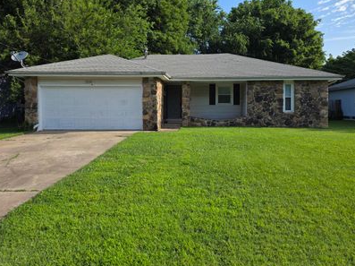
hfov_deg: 61.7
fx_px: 297
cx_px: 184
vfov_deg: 47.9
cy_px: 108
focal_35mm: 29
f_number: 1.7
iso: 80
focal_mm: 6.3
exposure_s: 1/3291
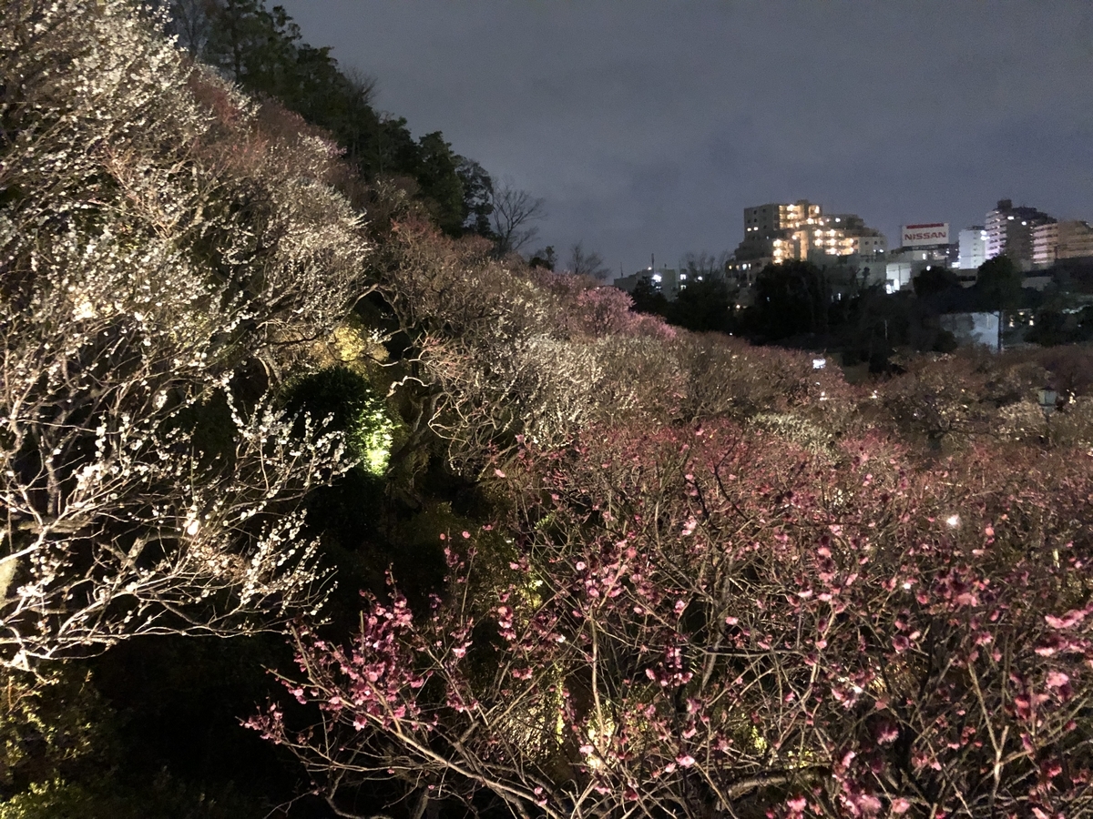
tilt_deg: -7.3
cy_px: 410
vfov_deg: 49.7
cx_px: 546
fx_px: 884
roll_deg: +3.3
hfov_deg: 63.4
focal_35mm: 28
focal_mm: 3.99
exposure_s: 1/4
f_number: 1.8
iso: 250
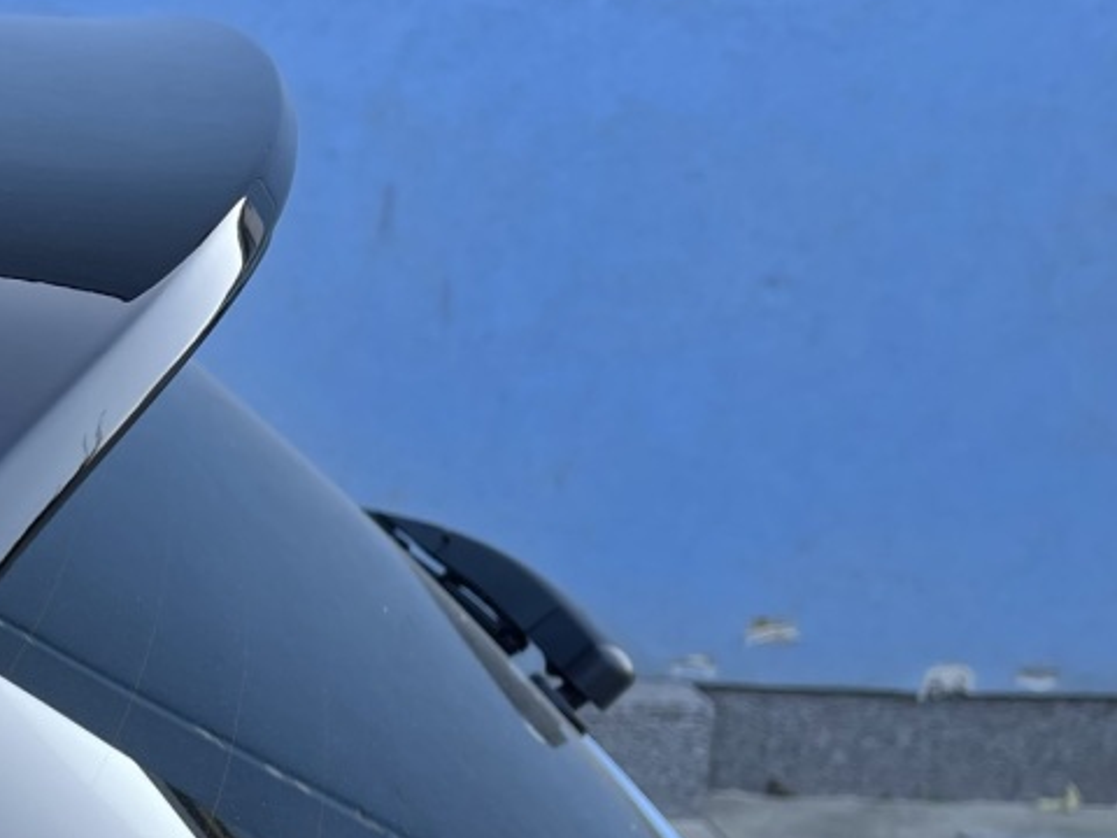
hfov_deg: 27.2
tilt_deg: -10.7
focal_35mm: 65
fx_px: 2097
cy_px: 414
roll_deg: -0.4
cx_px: -130
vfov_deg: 22.6
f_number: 1.6
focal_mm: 5.1
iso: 32
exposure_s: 1/254
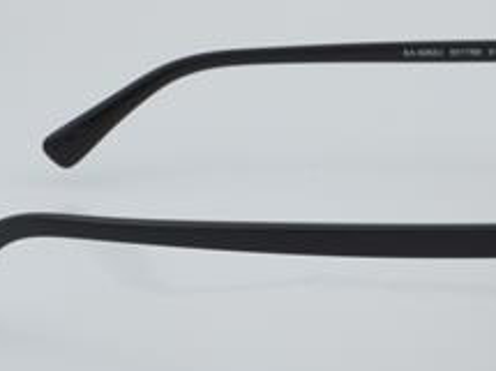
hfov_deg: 14.7
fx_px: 1919
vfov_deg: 11.1
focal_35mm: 134
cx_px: 341
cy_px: 157
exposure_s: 1/4
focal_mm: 50
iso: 100
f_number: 29
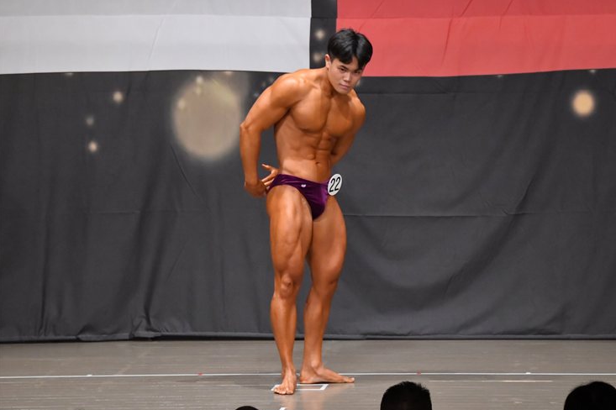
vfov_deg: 5.8
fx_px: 4070
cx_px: 323
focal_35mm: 238
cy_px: 202
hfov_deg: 8.7
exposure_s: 1/400
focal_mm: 150
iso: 6400
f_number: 5.6
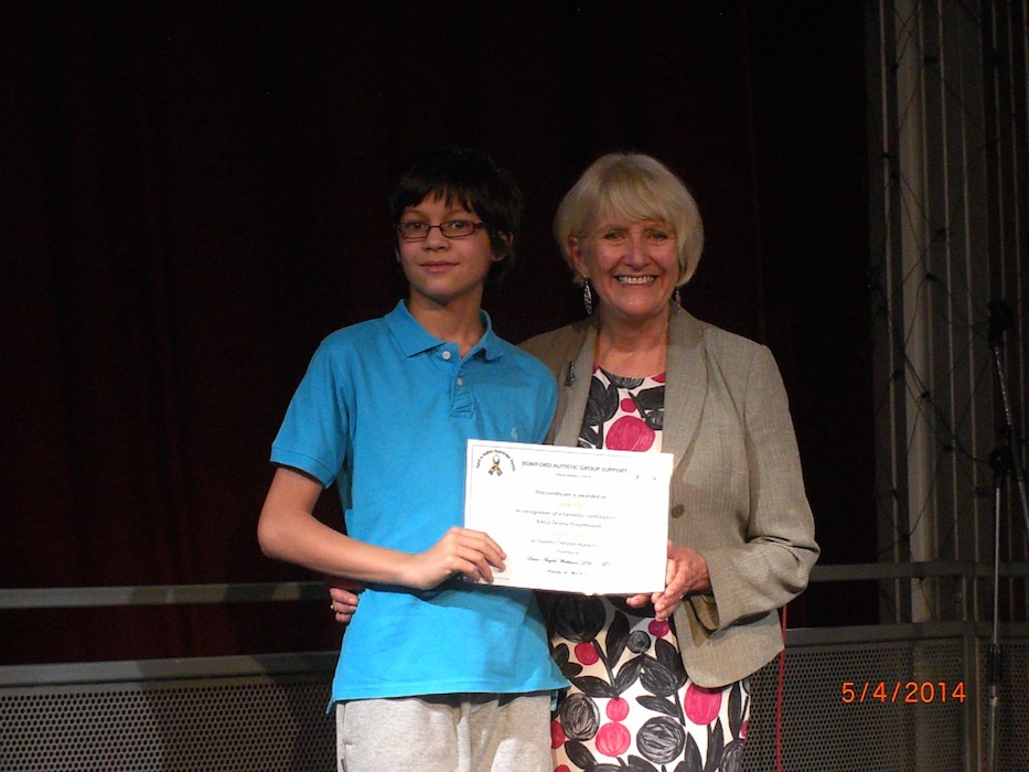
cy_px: 386
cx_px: 514
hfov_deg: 17.3
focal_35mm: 114
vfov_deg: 13.0
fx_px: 3389
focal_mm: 23.7
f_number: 5.1
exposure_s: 1/125
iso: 1600
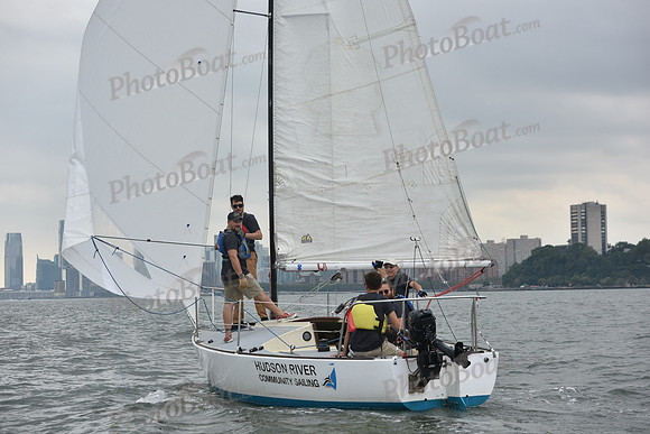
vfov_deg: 19.5
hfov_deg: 28.8
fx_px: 1264
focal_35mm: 70
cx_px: 325
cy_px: 217
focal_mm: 70
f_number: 5.6
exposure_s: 1/1250
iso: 320
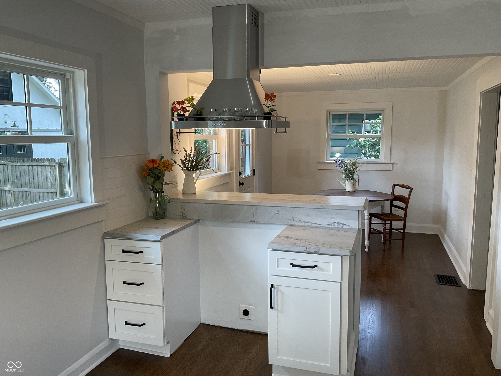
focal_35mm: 29
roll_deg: +0.0
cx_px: 250
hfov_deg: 61.7
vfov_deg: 48.2
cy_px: 188
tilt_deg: -7.1
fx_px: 420
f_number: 1.8
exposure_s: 1/120
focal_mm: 3
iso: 32
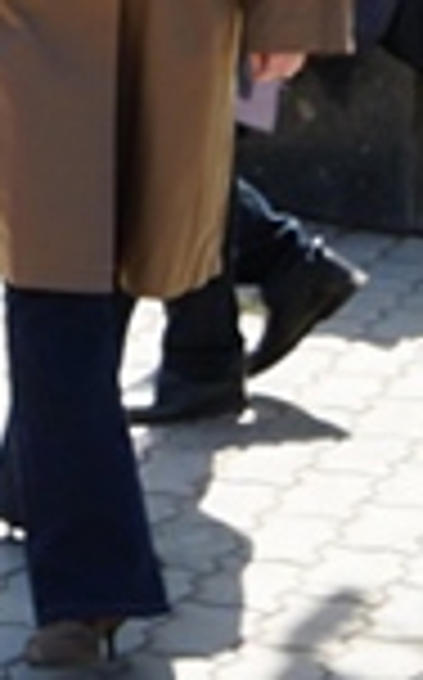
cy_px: -306
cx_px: -760
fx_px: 2812
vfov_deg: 13.1
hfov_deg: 7.7
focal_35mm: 152
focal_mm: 20
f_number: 5
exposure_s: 1/250
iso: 100
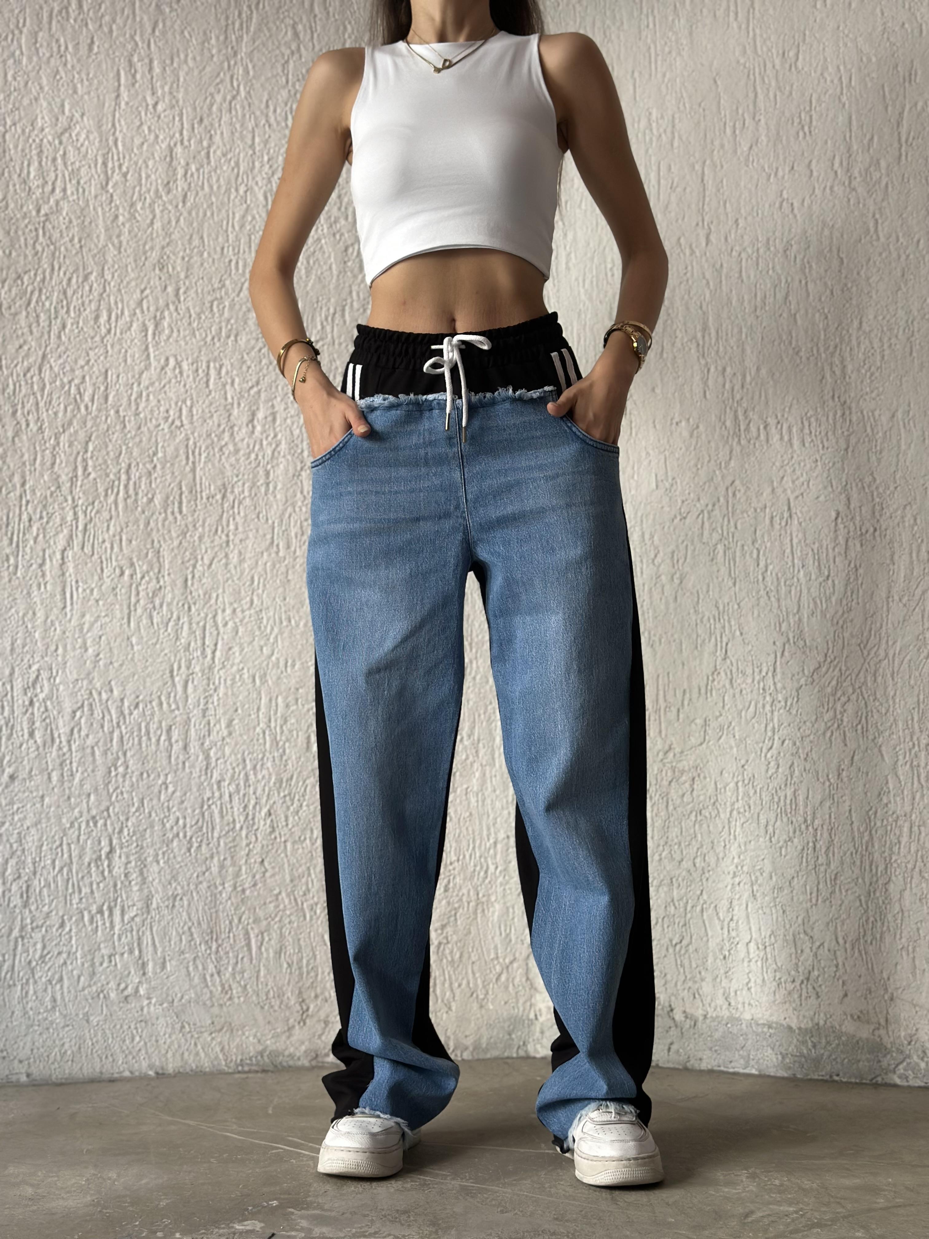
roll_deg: +0.4
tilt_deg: +4.4
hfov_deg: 30.3
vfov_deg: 39.7
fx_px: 1718
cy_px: 620
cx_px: 464
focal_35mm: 48
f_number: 1.78
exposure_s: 1/121
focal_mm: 6.86
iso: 100
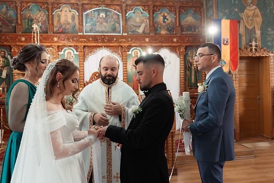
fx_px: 248
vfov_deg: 40.5
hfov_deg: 57.8
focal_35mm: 33
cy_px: 85
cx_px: 148
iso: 1600
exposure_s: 1/200
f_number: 3.2
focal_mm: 30
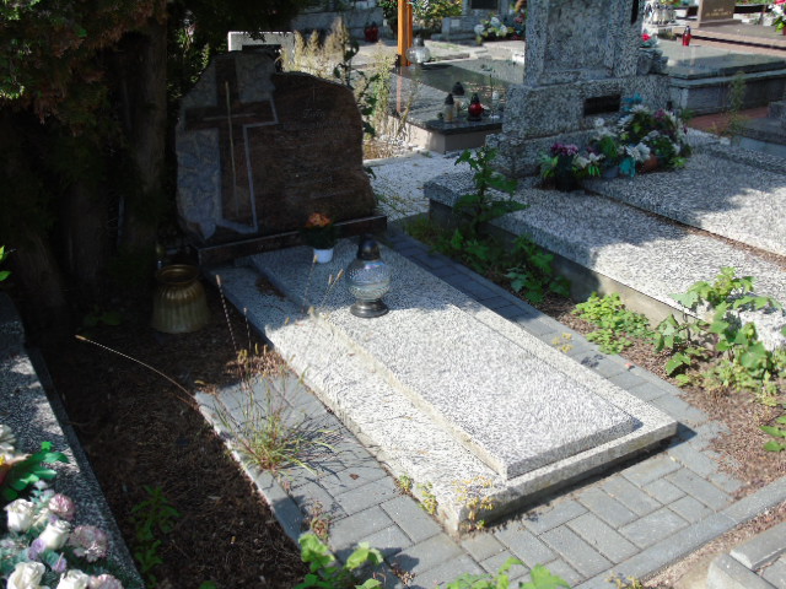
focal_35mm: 34
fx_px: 772
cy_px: 294
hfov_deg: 54.0
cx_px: 393
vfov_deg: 41.8
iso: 80
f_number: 3.8
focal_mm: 6.1
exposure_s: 1/500
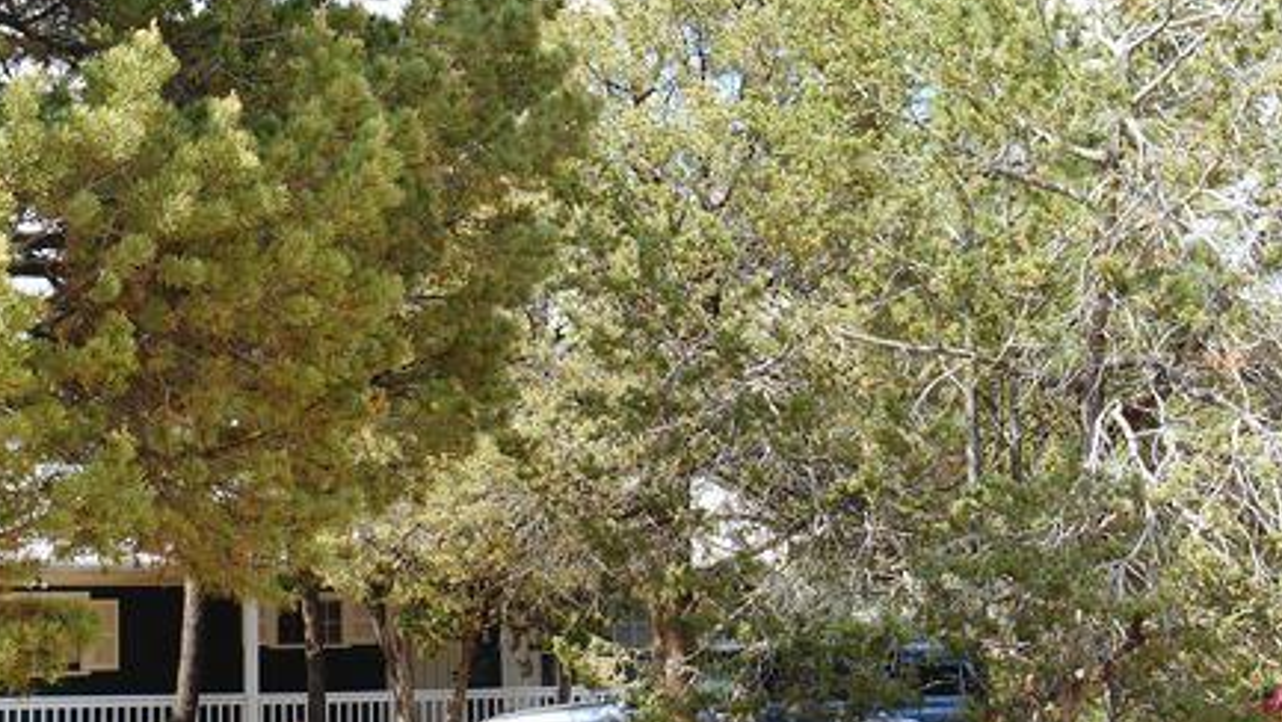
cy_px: 473
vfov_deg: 18.2
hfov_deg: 31.9
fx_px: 2245
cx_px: 684
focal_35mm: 66
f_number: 3.9
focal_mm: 7.2
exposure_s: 1/200
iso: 80
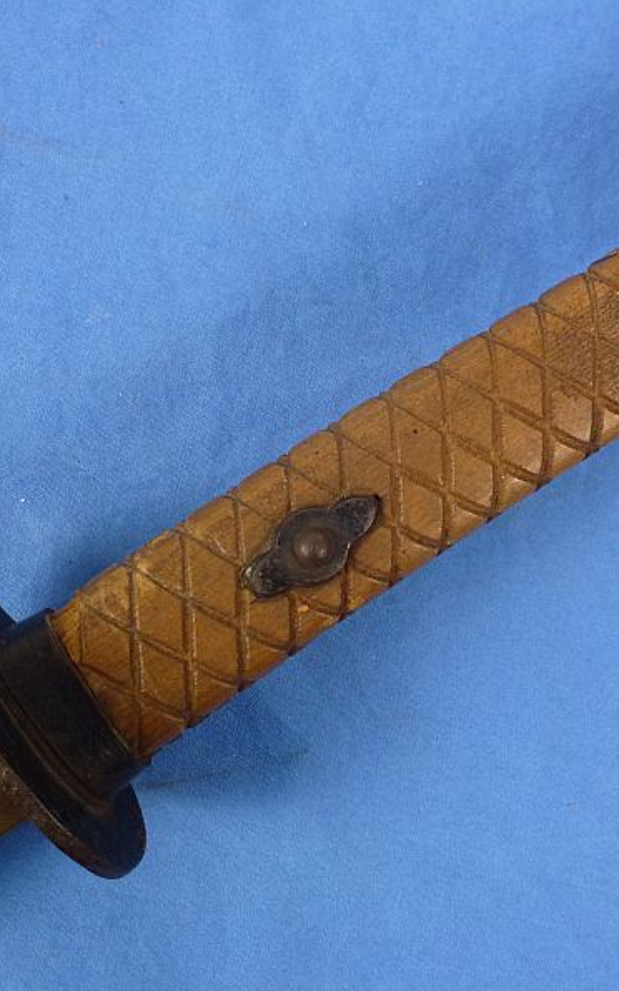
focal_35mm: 47
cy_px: 495
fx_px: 1268
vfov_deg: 42.6
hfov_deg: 26.9
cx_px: 488
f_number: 3.6
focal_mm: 5.9
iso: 320
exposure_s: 1/60
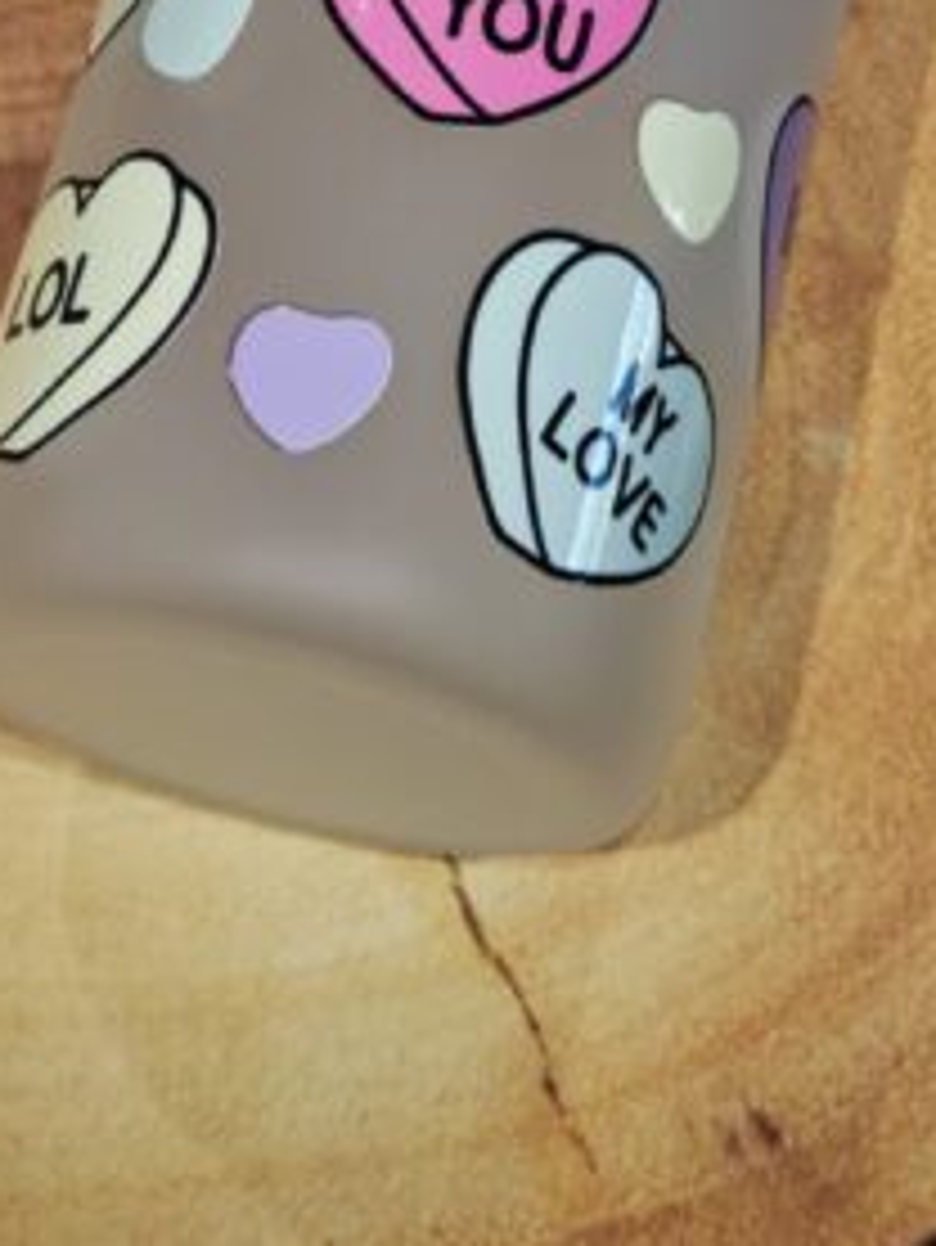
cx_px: 558
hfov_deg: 15.2
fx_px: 3494
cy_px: 94
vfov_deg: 19.8
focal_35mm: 97
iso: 200
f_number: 2
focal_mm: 6.83
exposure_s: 1/100
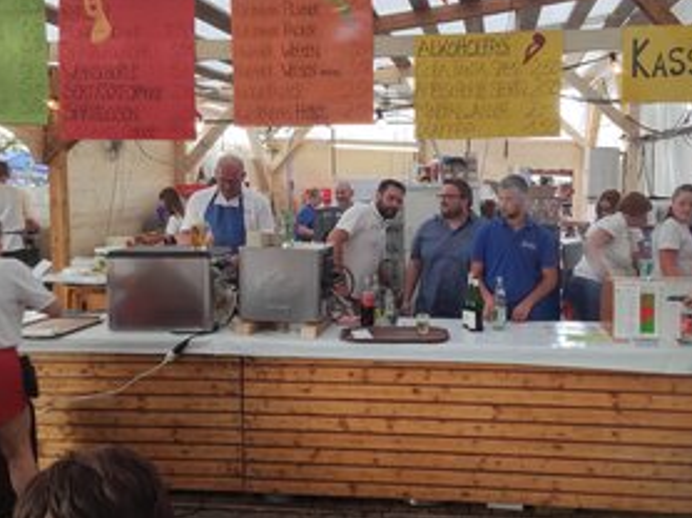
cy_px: 244
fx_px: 719
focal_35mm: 36
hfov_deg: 51.2
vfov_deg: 39.6
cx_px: 393
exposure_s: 1/50
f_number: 1.79
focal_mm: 4.71
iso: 54
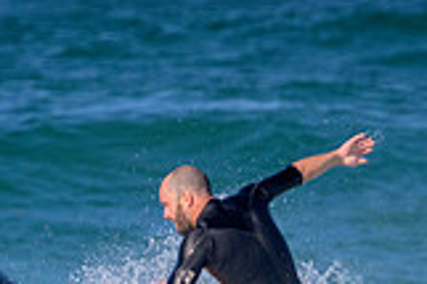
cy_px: 309
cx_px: 183
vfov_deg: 0.5
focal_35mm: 2883
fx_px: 34160
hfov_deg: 0.7
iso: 1250
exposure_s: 1/2000
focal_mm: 800
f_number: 11
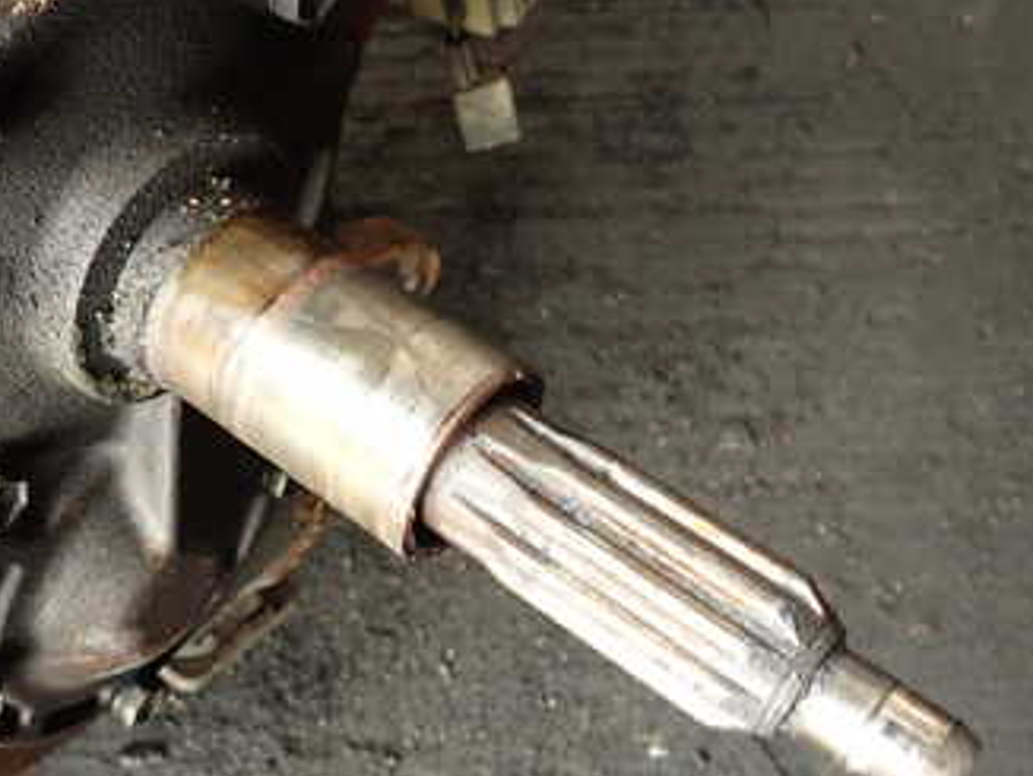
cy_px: 424
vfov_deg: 31.5
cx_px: 326
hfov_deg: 40.6
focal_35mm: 46
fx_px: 1374
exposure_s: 1/40
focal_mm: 4.5
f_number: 2
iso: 200
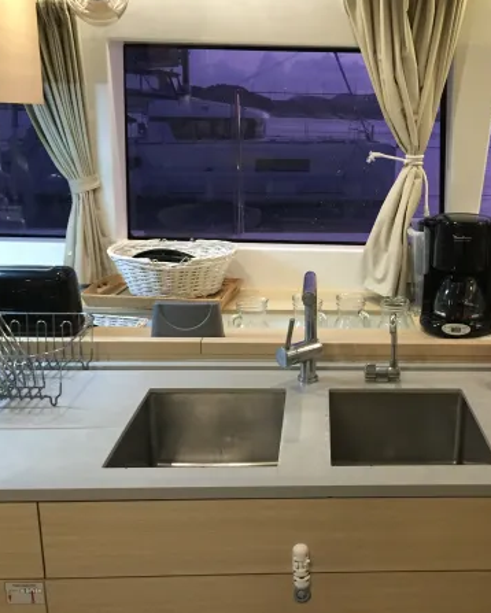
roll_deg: -4.4
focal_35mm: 38
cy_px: 306
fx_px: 690
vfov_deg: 47.9
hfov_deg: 38.5
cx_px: 347
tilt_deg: -14.5
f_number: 2.2
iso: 250
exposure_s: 1/33
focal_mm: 4.15
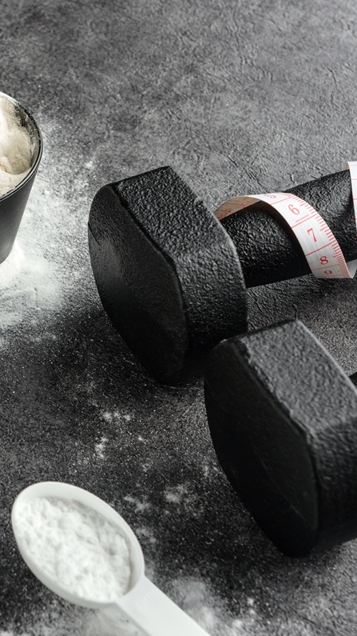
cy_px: 316
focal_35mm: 111
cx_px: 11
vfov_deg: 19.3
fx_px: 1869
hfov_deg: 10.8
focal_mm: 70
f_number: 10
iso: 250
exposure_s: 1/160
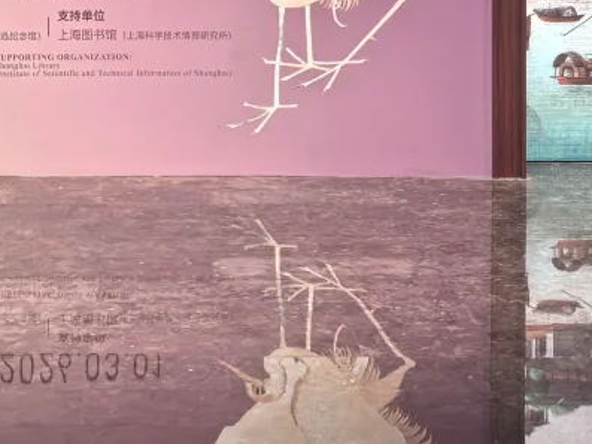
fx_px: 1676
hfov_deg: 19.9
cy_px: -88
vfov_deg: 14.6
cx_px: 145
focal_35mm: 98
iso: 400
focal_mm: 5.75
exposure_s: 1/33.3
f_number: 4
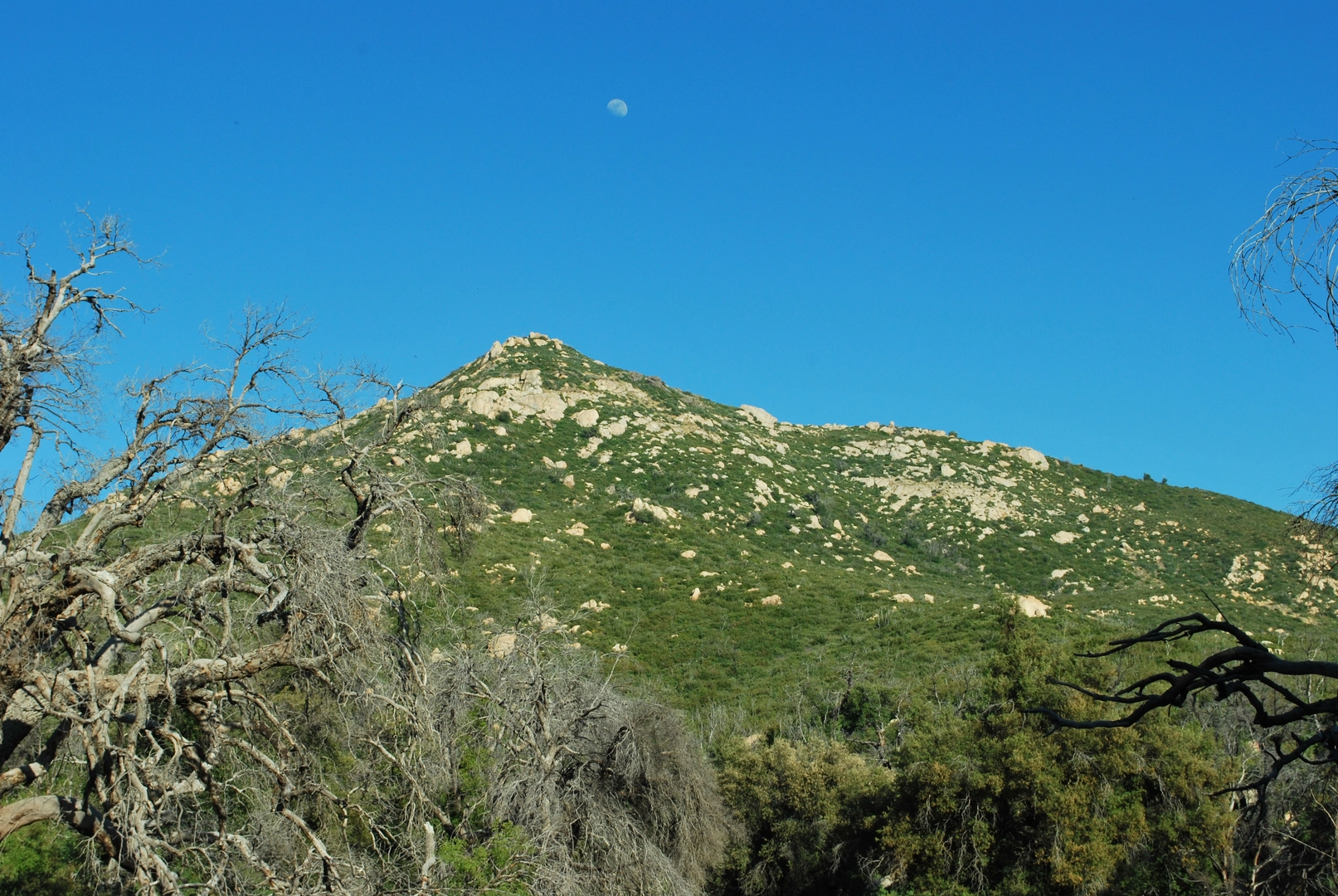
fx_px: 2121
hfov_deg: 35.0
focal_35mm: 57
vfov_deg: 23.8
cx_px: 669
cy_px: 448
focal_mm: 38
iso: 200
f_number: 11
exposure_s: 1/250
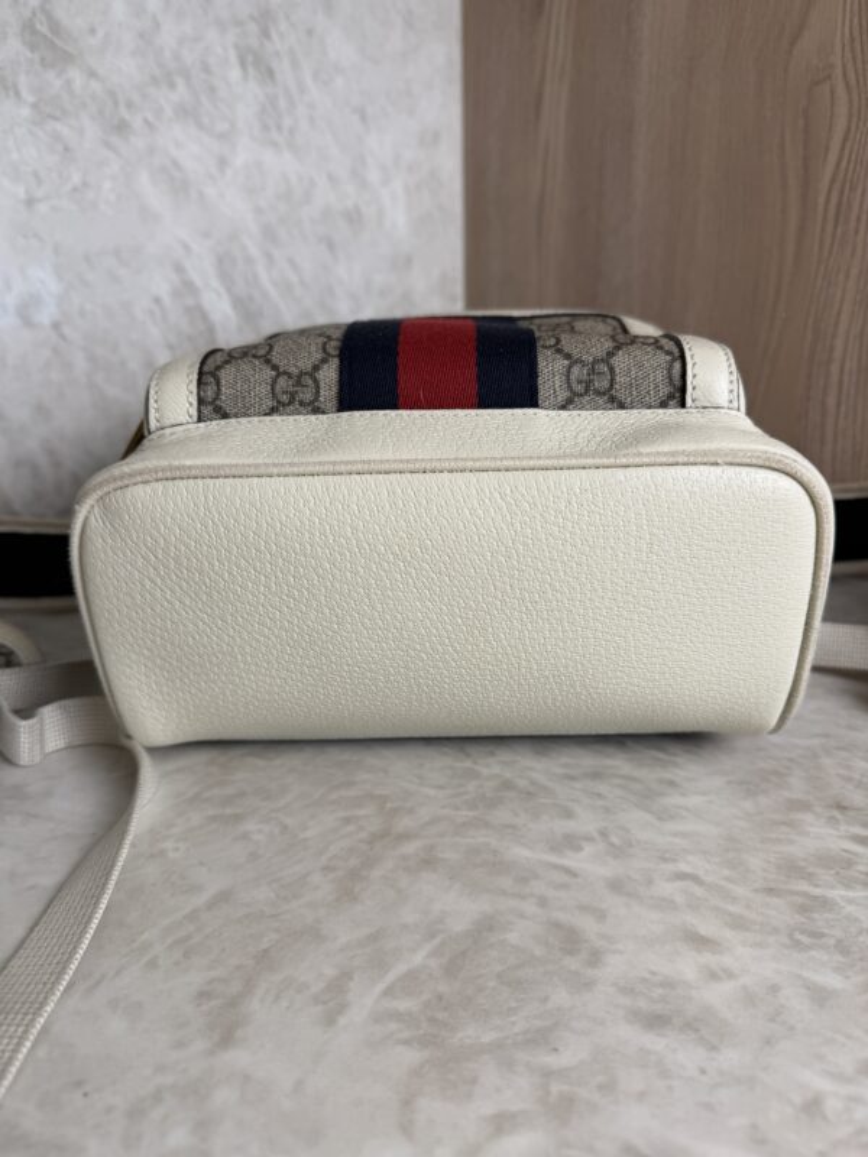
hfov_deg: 56.8
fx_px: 802
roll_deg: +1.4
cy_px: 578
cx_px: 434
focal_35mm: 24
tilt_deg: -17.9
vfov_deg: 71.6
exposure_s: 1/139
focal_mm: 6.76
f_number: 1.78
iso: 64
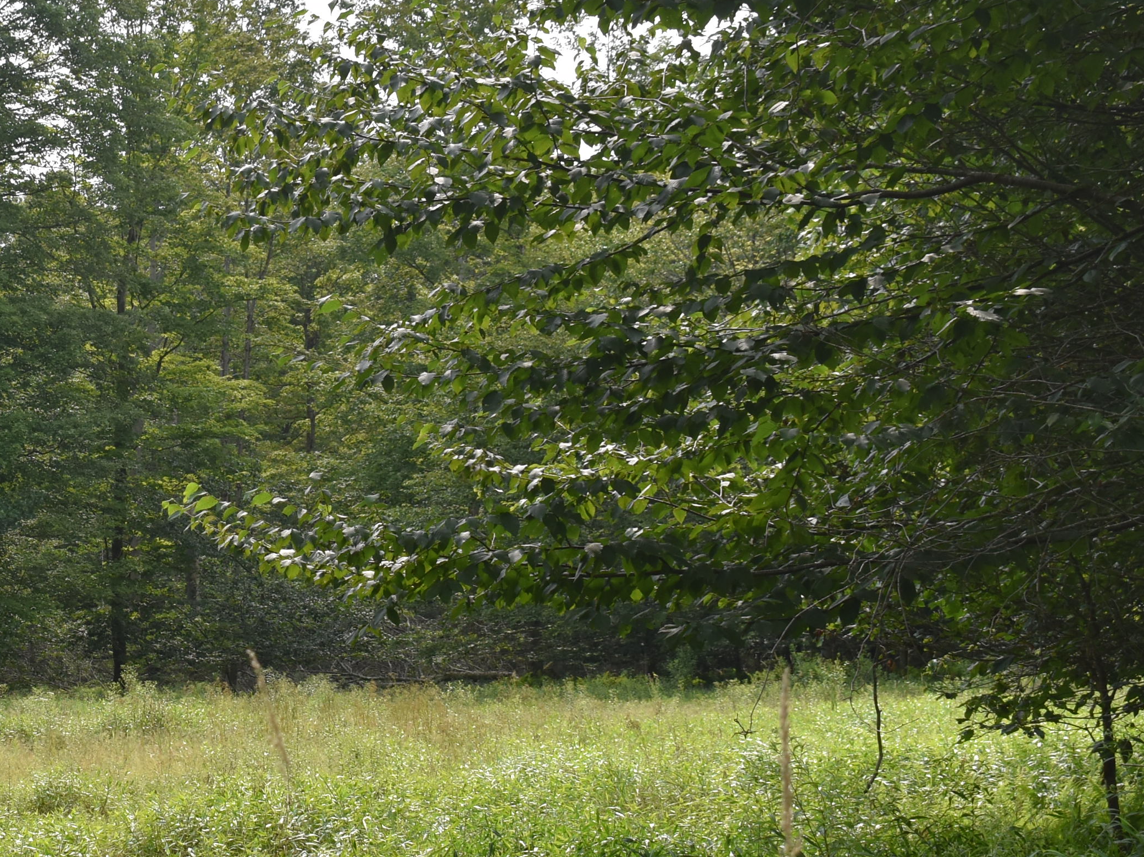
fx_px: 3603
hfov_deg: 17.5
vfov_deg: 13.6
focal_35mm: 109
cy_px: 515
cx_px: -60
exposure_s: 1/250
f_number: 8
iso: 250
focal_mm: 35
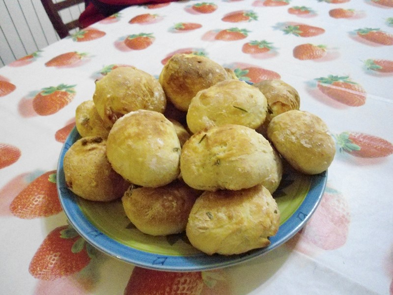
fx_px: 295
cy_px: 148
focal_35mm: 26
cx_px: 196
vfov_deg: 53.1
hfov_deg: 67.3
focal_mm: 4.7
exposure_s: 1/30
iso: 1600
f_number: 2.8
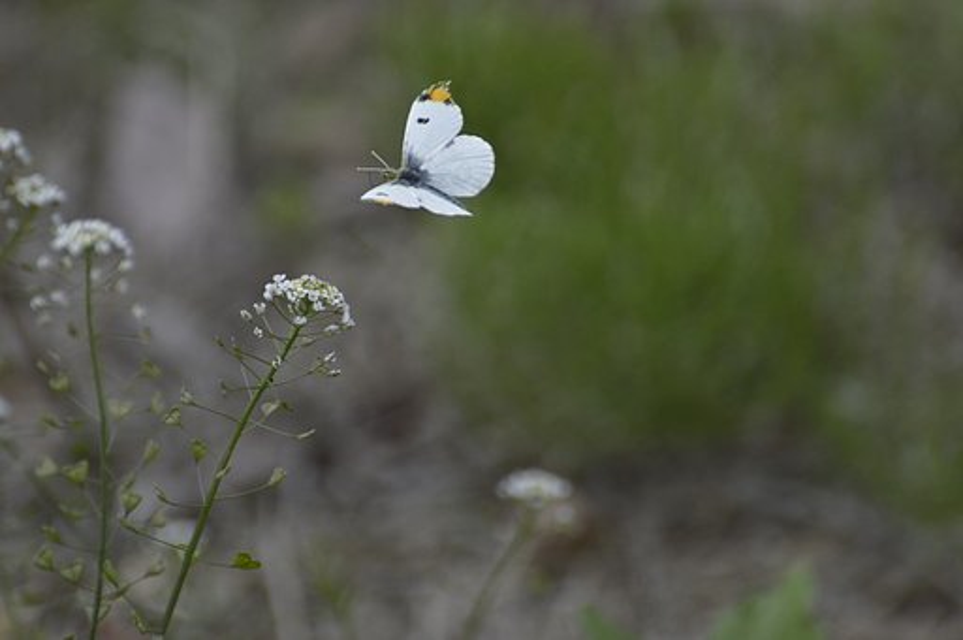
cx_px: 482
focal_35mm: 450
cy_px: 320
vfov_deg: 3.0
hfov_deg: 4.6
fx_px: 12022
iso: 800
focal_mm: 300
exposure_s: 1/2000
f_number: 5.6
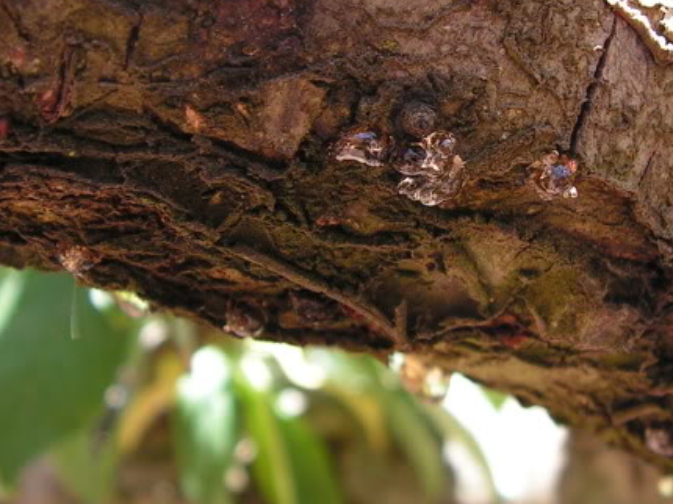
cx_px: 451
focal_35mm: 67
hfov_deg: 28.8
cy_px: 197
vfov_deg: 21.9
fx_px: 1302
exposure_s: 1/80
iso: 64
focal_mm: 6
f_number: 3.2
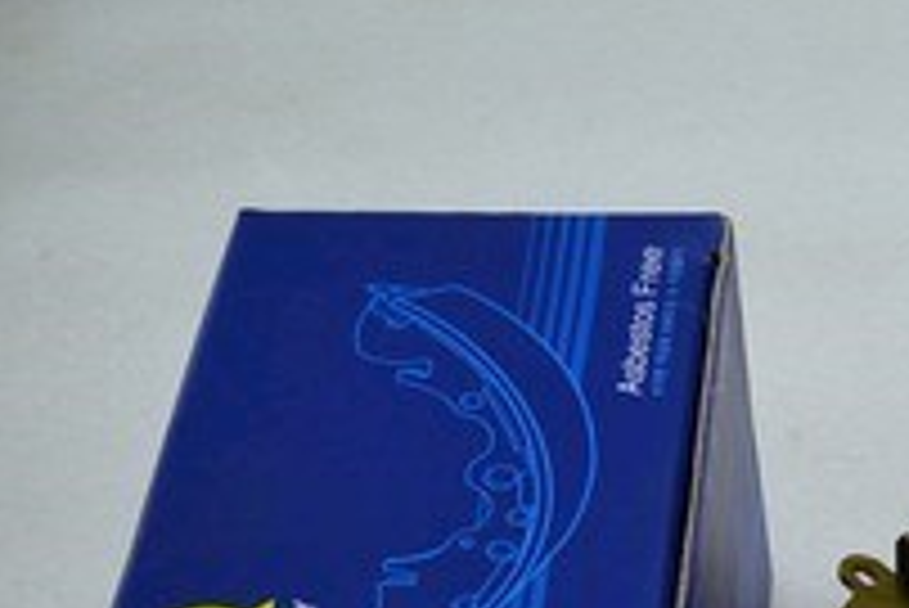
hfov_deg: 20.0
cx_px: 1112
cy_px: 790
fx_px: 2400
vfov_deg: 13.9
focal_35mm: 95
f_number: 8
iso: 400
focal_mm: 20
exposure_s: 1/60
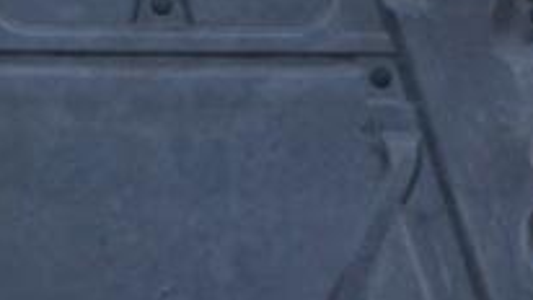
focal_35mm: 133
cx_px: 147
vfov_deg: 9.2
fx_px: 1873
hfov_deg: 16.1
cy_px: 122
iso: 3200
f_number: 11
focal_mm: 29
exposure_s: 1/500
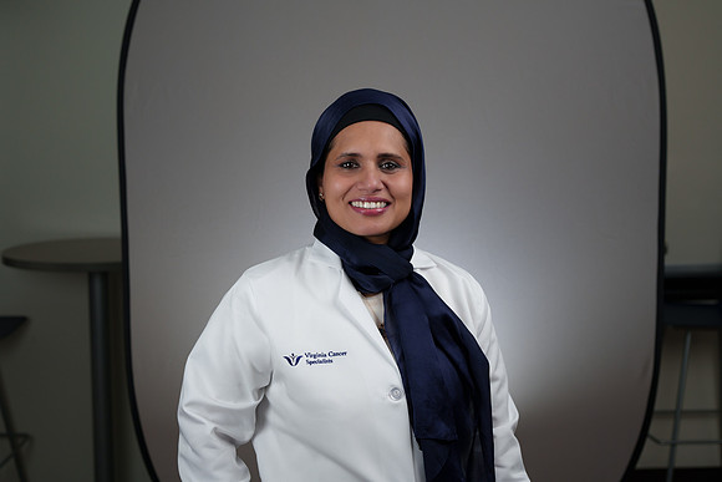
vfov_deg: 27.0
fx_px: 1003
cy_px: 241
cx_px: 361
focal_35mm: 50
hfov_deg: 39.6
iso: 400
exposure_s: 1/250
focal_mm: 50
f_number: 4
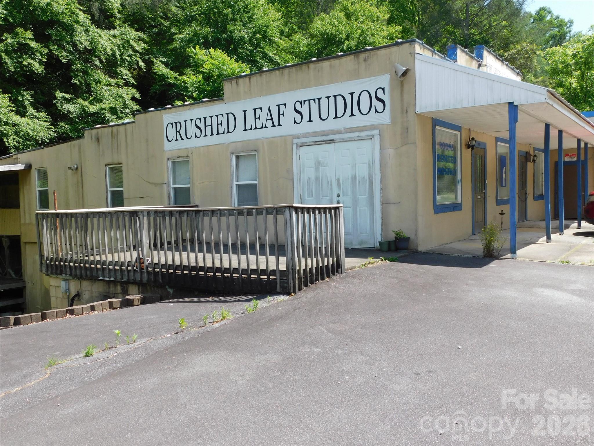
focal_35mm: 30
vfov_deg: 46.8
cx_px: 297
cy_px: 223
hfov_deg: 60.0
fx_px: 515
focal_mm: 5.3
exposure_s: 1/640
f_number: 3.2
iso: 125
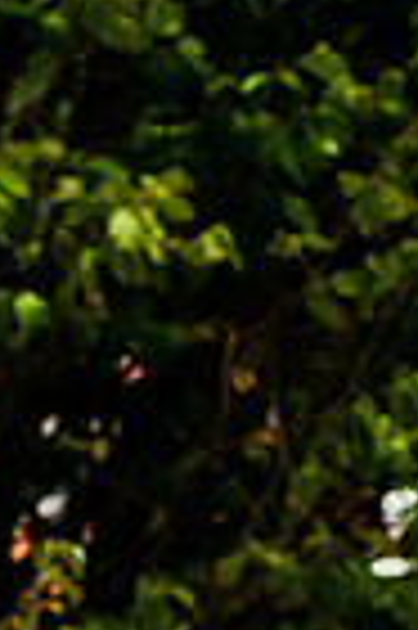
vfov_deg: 5.5
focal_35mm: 372
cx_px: -121
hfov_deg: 3.7
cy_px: 452
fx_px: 6495
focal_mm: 60
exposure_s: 1/320
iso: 200
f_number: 9
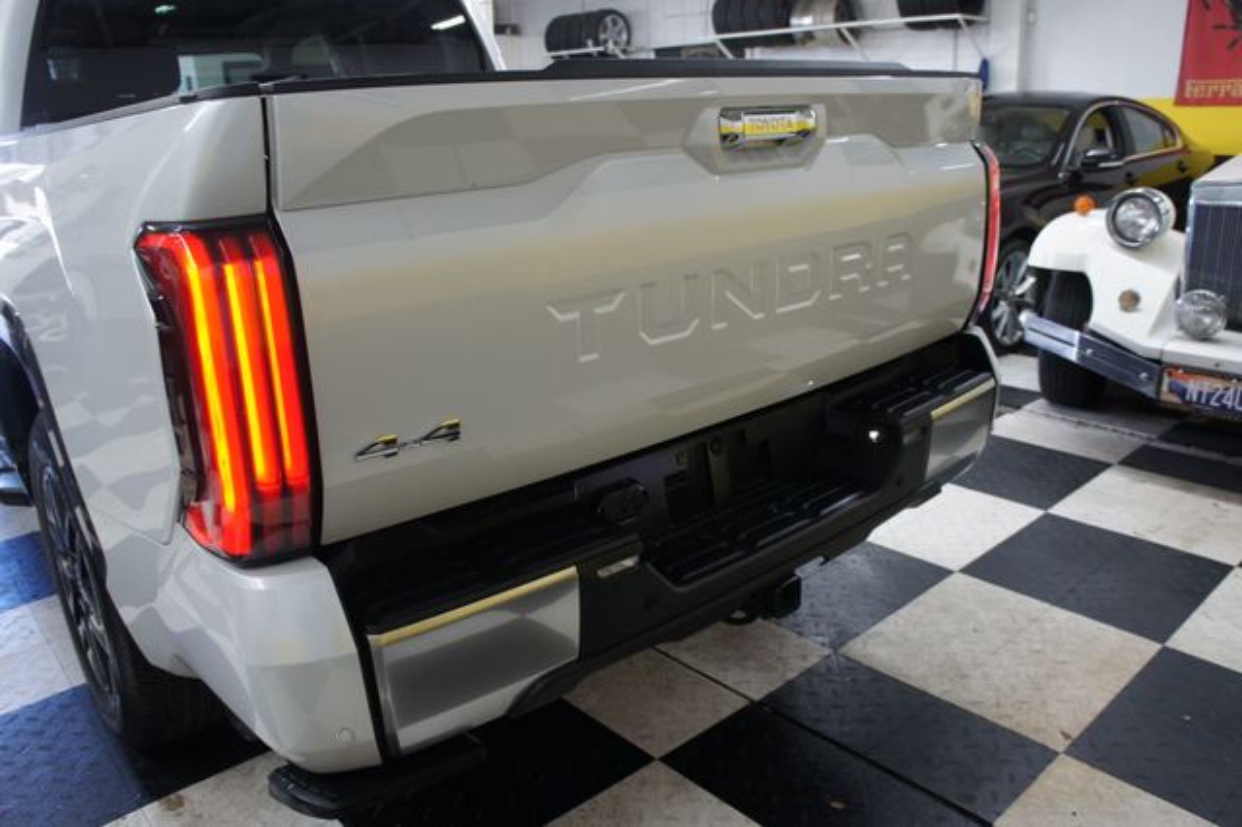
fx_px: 931
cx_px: 621
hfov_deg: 67.4
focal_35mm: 27
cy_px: 414
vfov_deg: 47.9
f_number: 3.5
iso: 320
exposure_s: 1/30
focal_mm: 18
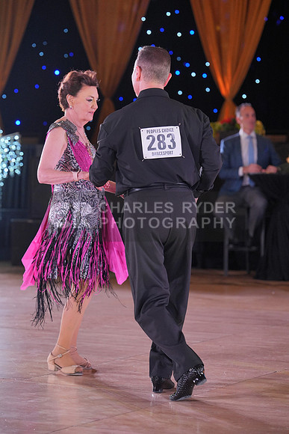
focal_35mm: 123
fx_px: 1480
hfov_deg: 11.2
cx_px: 144
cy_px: 217
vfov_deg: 16.6
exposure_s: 1/400
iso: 2000
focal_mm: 123
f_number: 4
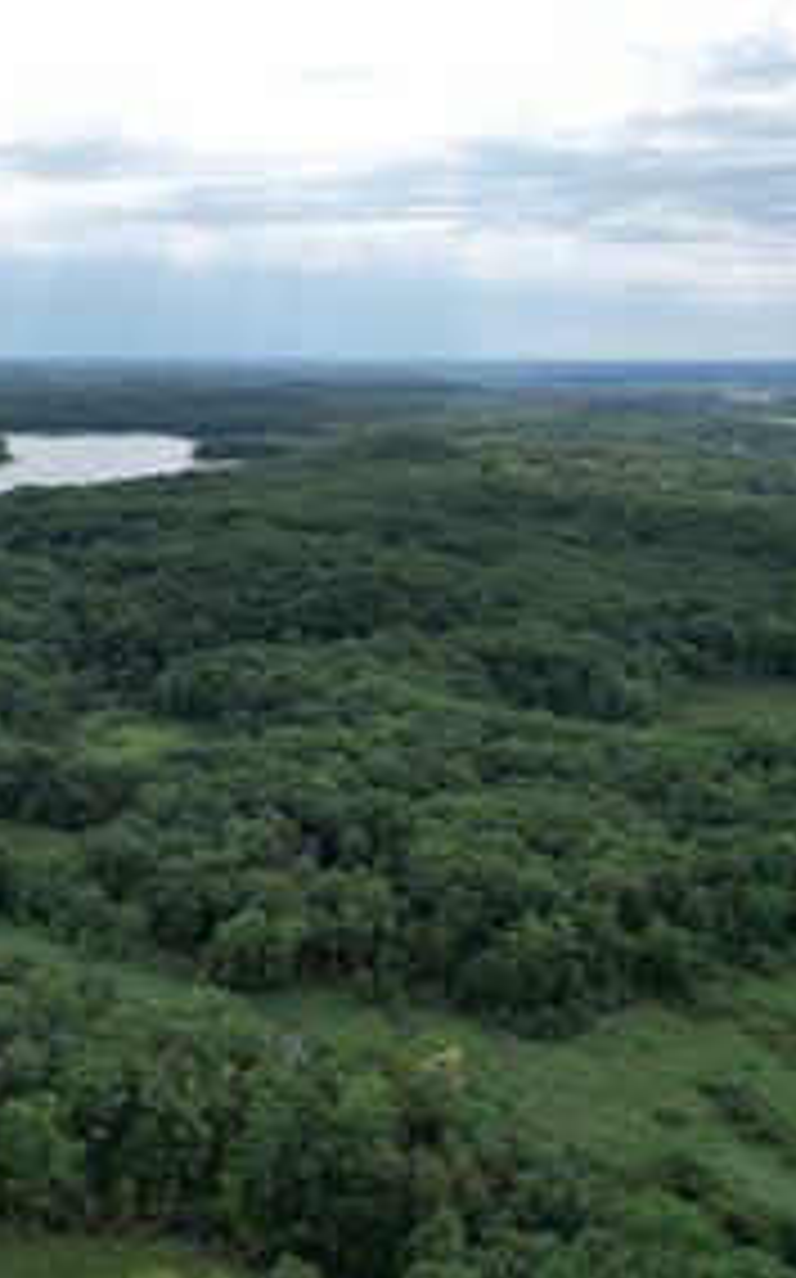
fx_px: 1183
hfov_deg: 33.5
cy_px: 637
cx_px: -27
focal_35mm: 34
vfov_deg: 56.7
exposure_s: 1/2000
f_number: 2.8
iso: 100
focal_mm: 8.38
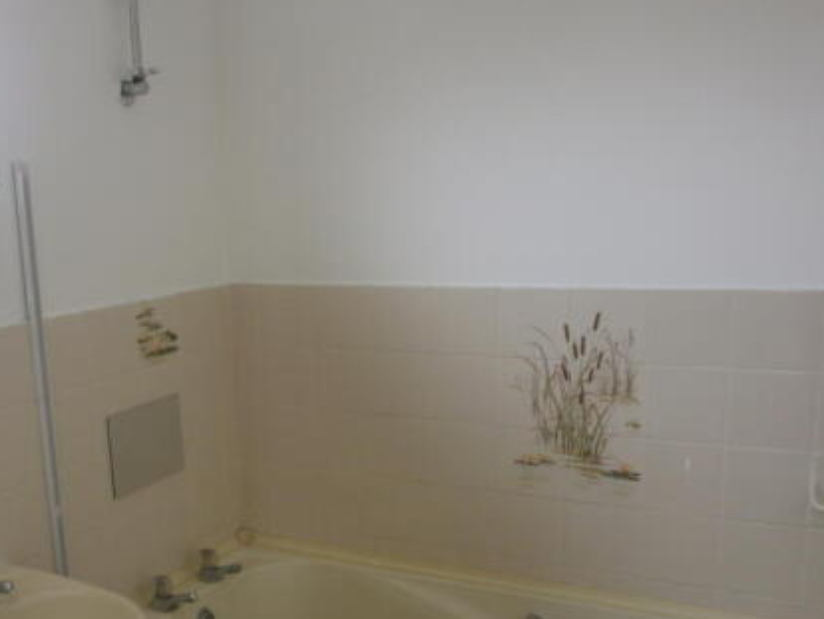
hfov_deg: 48.3
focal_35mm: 38
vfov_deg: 37.4
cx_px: 286
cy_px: 411
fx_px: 905
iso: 100
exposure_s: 1/50
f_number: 2.9
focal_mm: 4.8
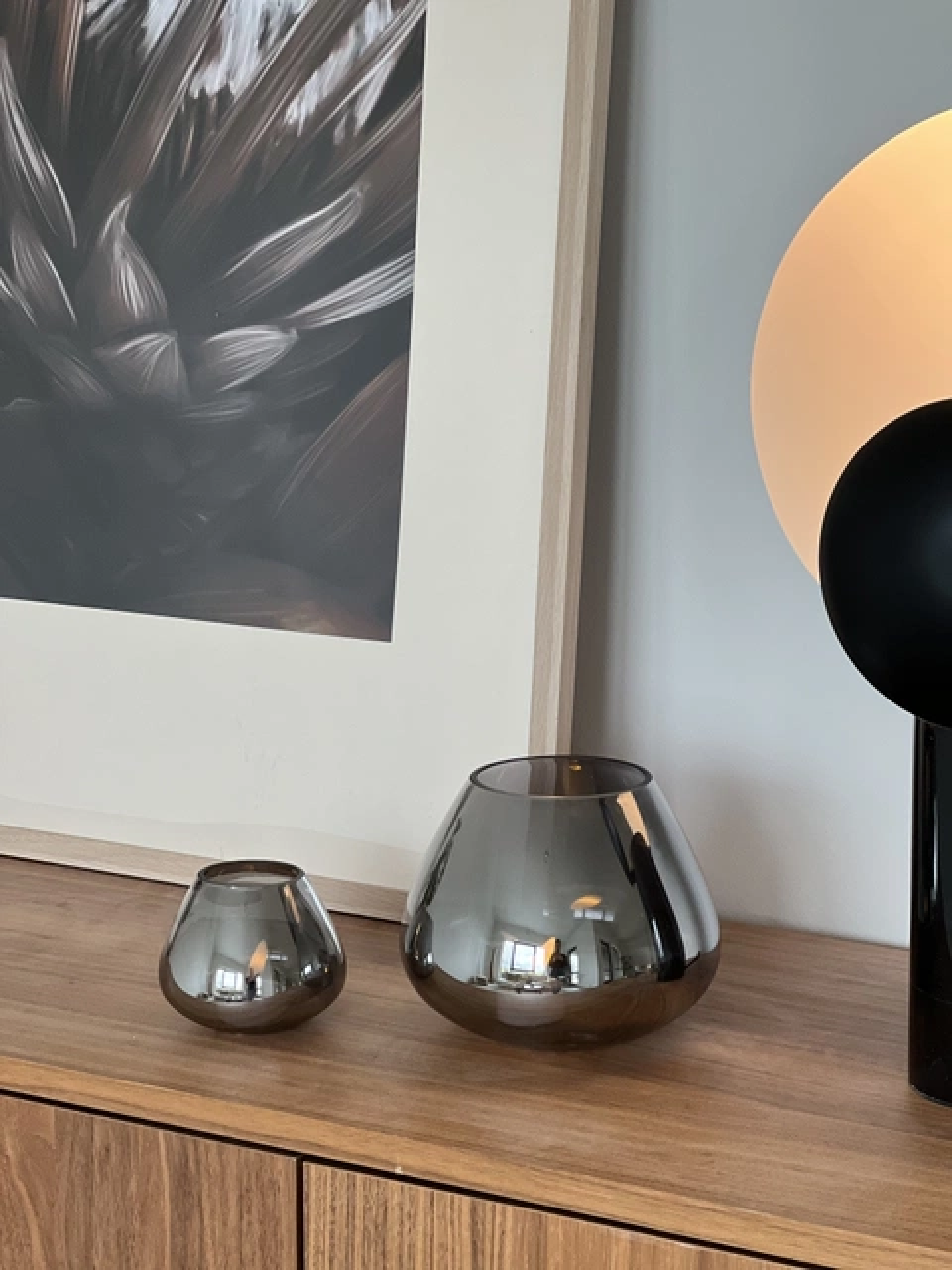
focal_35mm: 77
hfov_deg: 19.1
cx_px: 476
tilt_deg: -9.8
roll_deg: +0.3
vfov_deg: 25.3
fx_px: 2824
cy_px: 635
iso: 125
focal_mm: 9
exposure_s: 1/100
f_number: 2.8
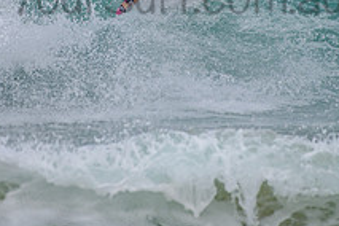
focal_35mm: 1364
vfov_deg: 1.0
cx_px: 175
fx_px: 12843
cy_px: -23
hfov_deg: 1.5
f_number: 5.6
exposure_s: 1/2000
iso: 180
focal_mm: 500
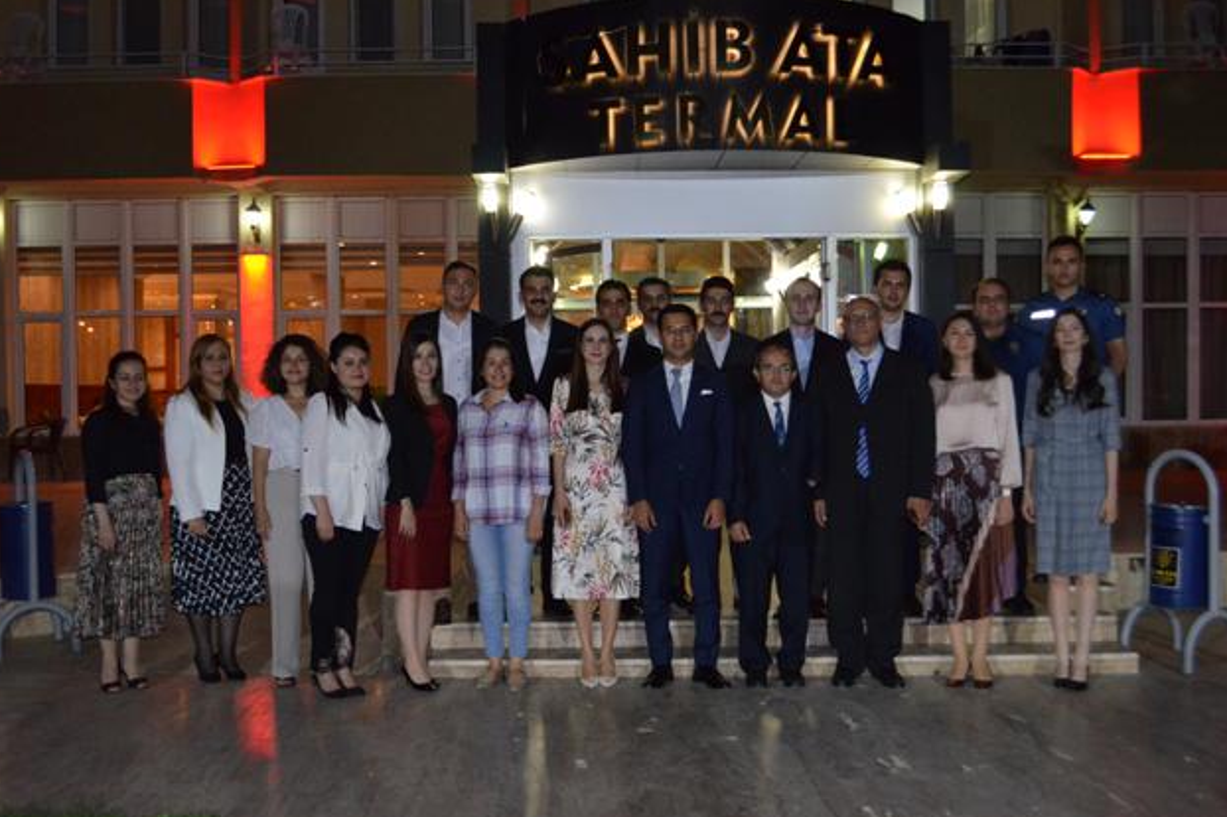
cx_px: 600
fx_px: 1260
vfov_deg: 35.9
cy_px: 412
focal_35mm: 37
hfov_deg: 51.9
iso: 3200
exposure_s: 1/60
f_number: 4
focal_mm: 24
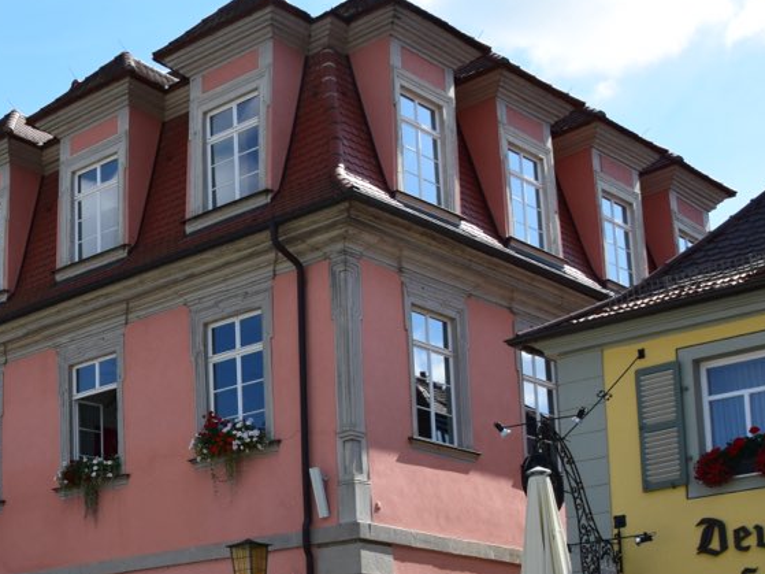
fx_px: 1437
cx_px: 36
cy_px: 485
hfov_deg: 28.3
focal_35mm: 65
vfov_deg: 22.2
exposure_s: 1/400
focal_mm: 21
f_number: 11
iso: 400
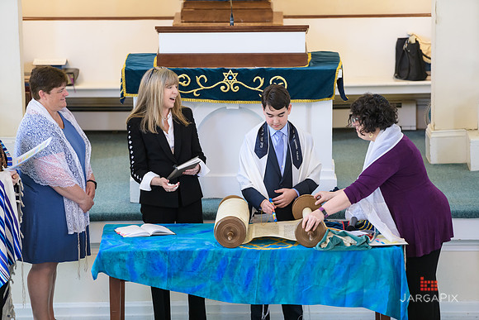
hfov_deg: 10.3
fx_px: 2662
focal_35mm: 200
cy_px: 160
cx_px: 240
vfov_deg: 6.9
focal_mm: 200
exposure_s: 1/125
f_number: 3.2
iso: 1250
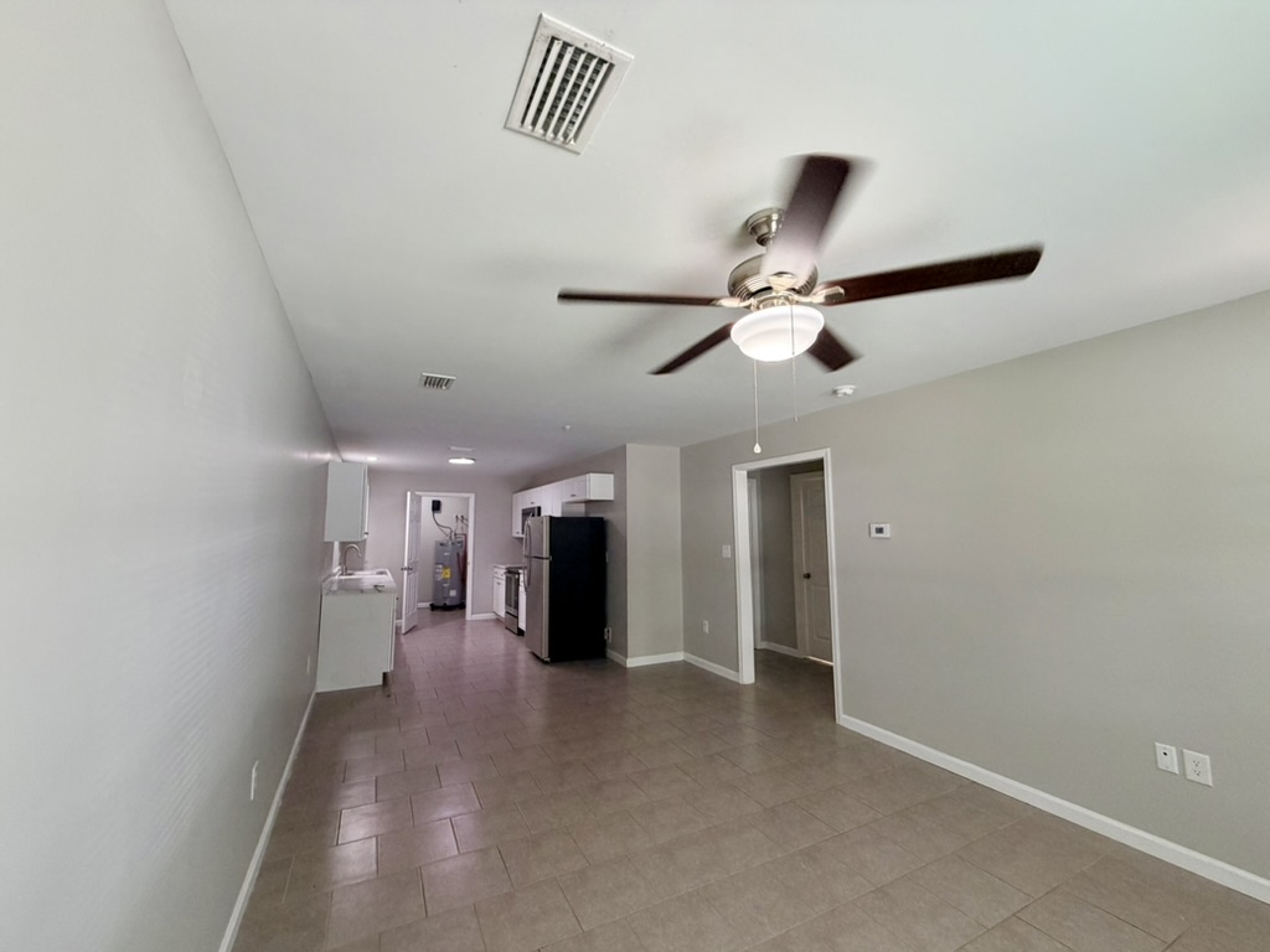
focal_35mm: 14
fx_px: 514
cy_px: 476
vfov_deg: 85.7
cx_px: 635
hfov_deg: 102.1
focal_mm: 2.22
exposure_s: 1/60
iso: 200
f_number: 2.2
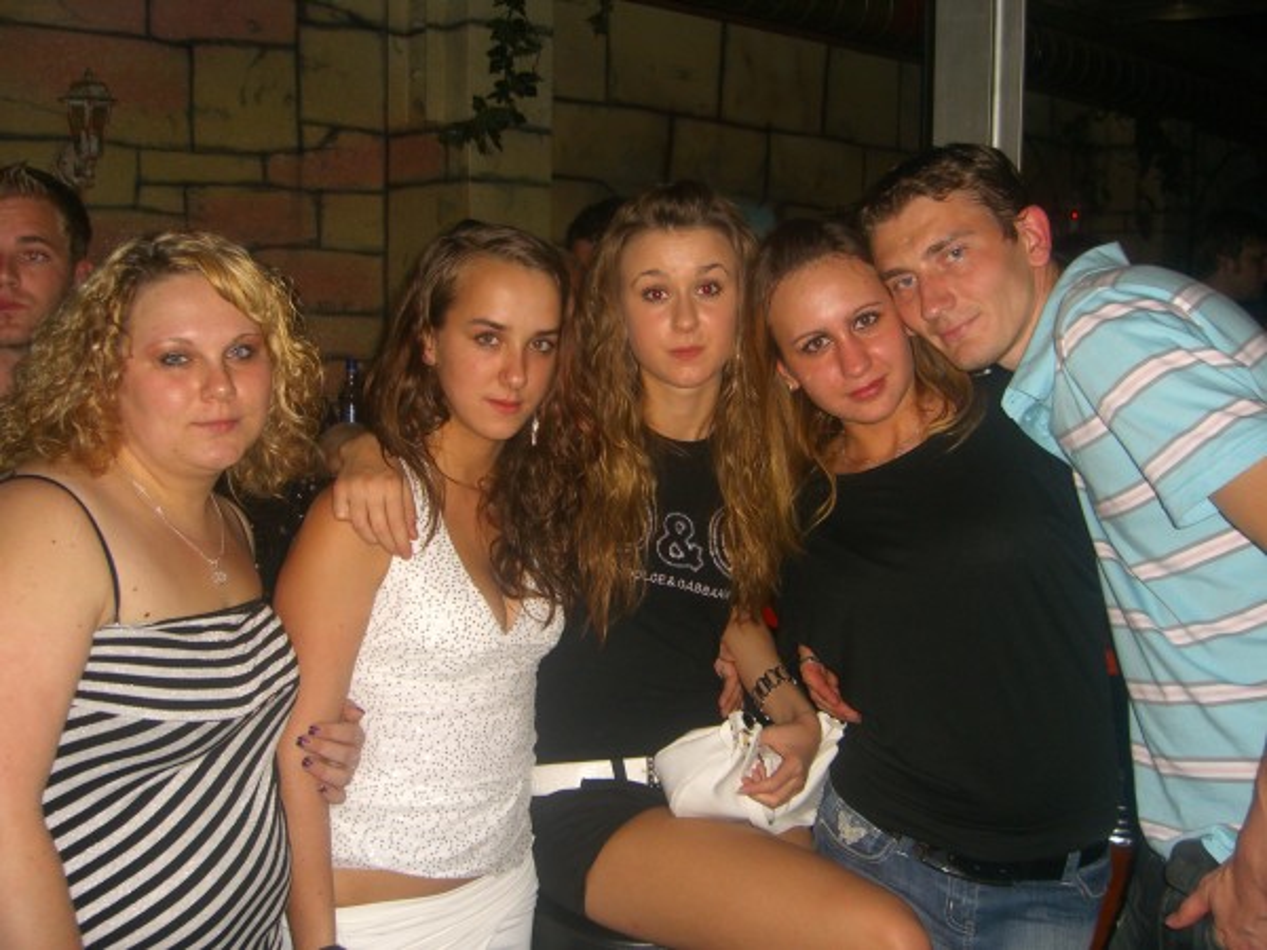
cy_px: 475
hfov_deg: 49.0
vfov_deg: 37.7
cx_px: 634
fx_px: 1391
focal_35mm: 38
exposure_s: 1/60
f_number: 2.8
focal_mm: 7.9
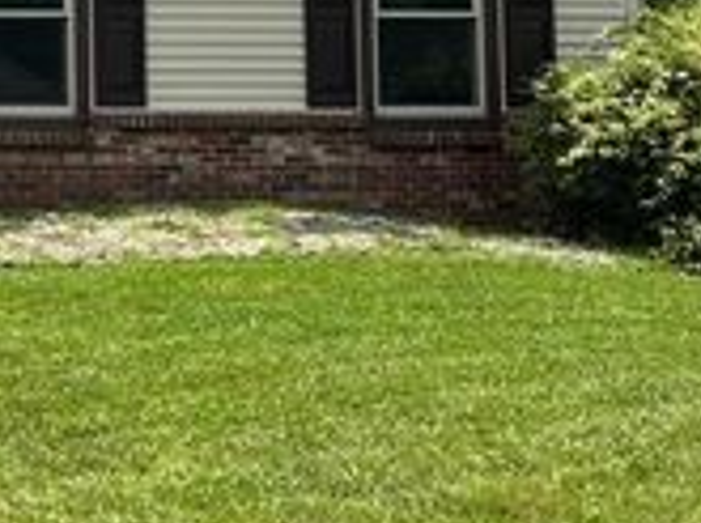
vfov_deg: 18.2
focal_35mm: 79
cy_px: 19
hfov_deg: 21.4
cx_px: -306
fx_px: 1596
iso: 50
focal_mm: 5.7
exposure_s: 1/5319
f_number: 1.5
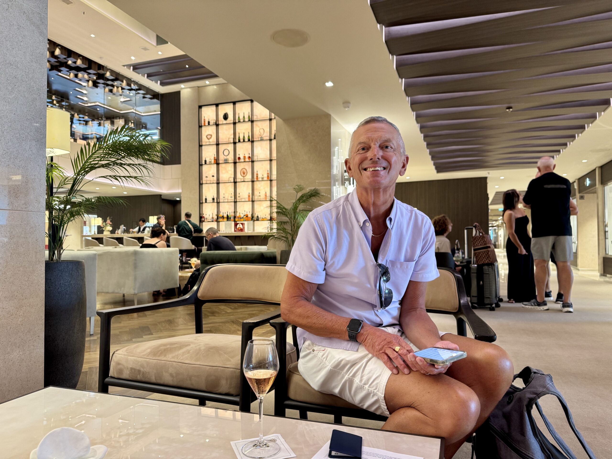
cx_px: 306
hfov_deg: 71.6
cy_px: 230
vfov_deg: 56.8
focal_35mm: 24
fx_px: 424
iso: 200
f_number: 1.78
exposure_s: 1/49
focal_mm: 6.76
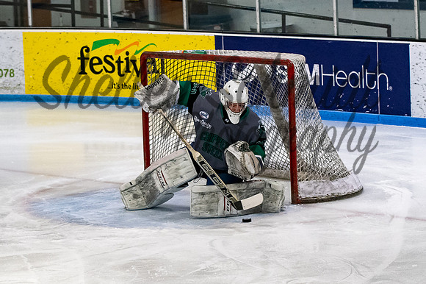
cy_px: 114
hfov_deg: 12.2
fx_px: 1994
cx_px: 261
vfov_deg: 8.1
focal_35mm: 169
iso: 2000
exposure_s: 1/800
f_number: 3.5
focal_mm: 70
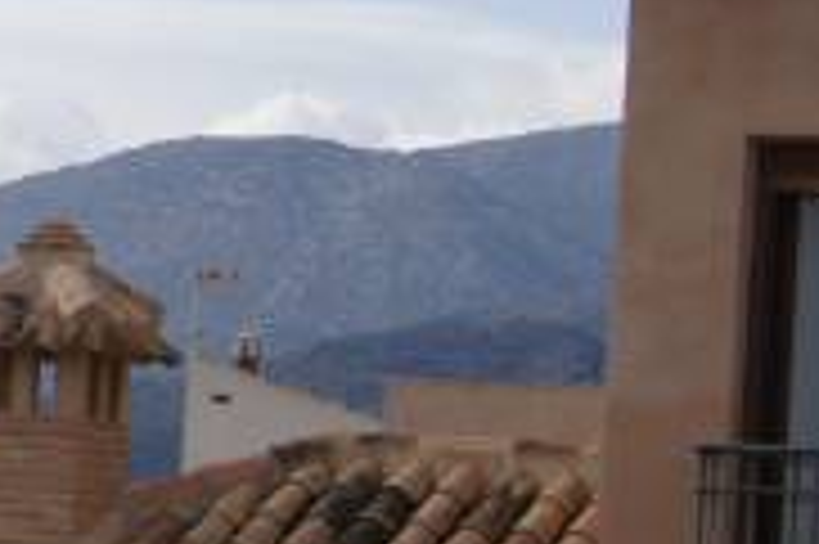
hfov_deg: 9.7
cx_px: -909
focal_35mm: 196
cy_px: 434
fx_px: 4455
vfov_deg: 7.0
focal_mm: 28
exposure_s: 1/1000
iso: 200
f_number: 5.6
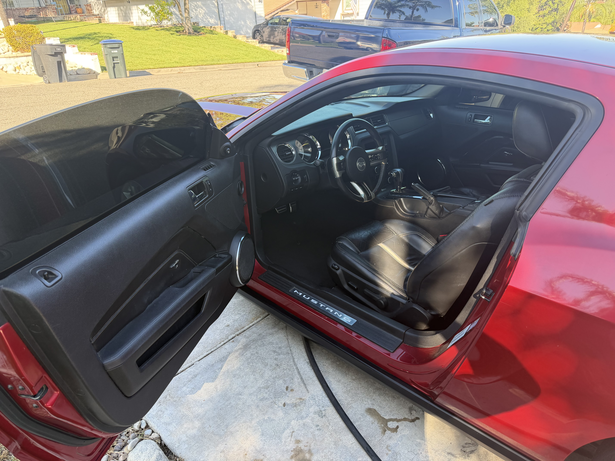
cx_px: 308
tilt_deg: -27.5
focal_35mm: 24
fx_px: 426
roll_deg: +3.7
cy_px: 230
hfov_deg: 71.6
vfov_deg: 56.8
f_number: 1.78
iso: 80
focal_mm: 6.76
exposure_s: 1/274
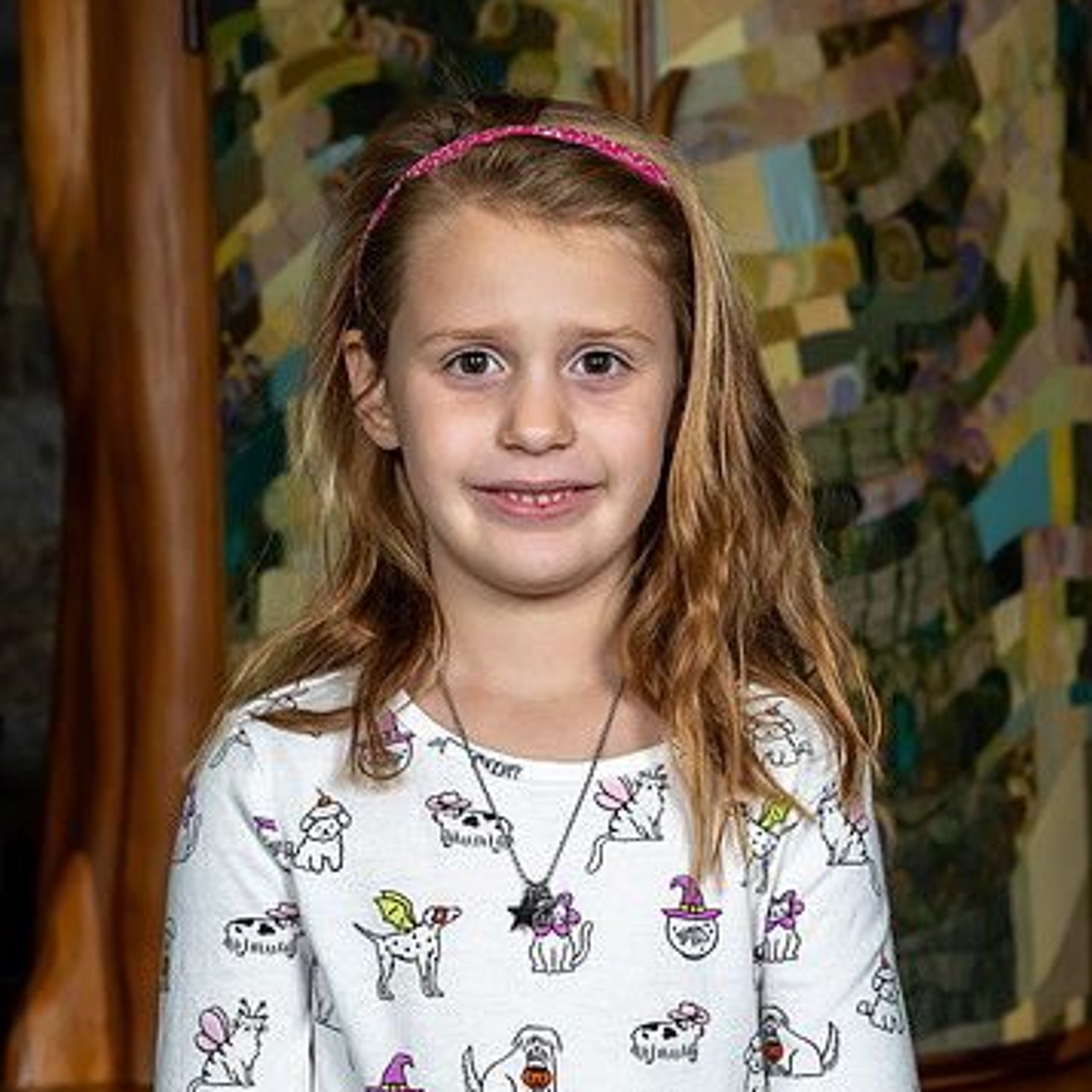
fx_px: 3712
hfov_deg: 16.7
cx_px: 744
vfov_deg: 16.7
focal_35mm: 104
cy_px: 673
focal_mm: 42
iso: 640
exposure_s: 1/200
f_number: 7.1
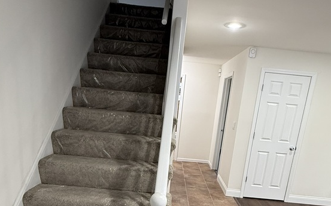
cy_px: 169
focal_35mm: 29
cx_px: 169
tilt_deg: -14.0
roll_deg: -6.2
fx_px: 261
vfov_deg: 41.0
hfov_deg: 64.7
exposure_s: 1/60
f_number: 2.2
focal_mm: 2.22
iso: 250
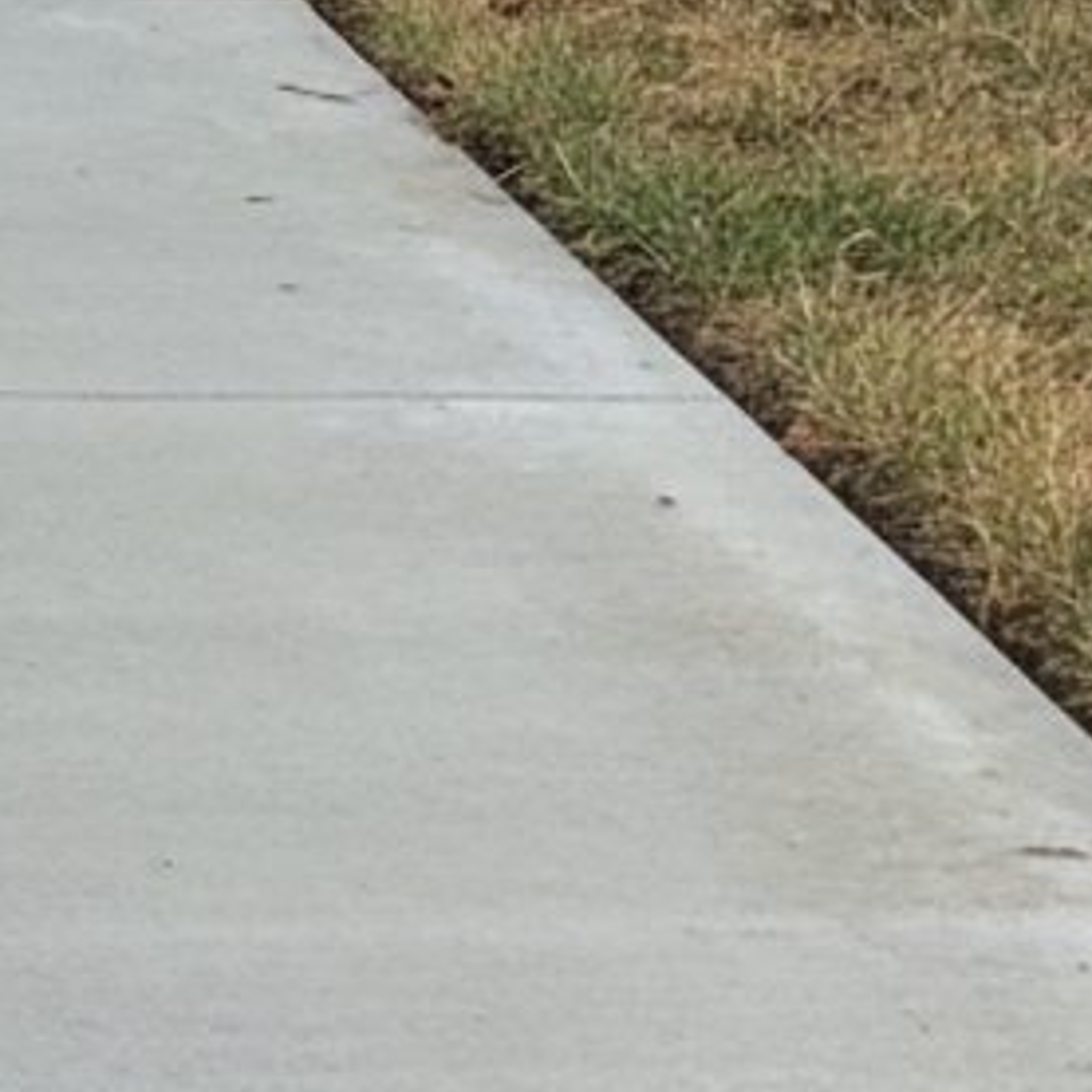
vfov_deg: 16.8
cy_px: -623
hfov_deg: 16.4
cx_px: -769
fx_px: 3284
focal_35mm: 92
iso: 1551
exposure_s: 1/417
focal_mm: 6.8
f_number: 1.68
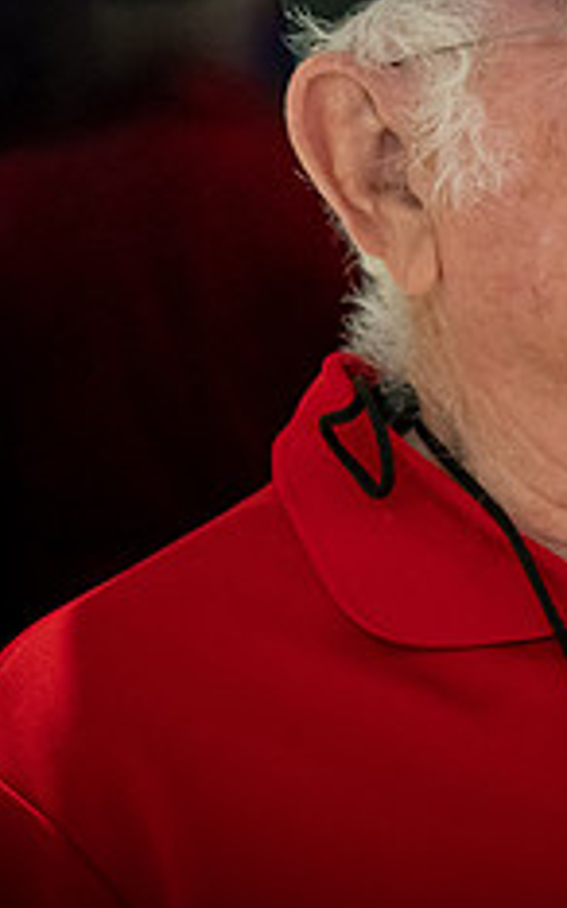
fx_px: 3441
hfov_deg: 9.3
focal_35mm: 139
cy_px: 233
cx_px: 652
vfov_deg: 15.0
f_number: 5.6
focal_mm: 55
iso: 8000
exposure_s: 1/100
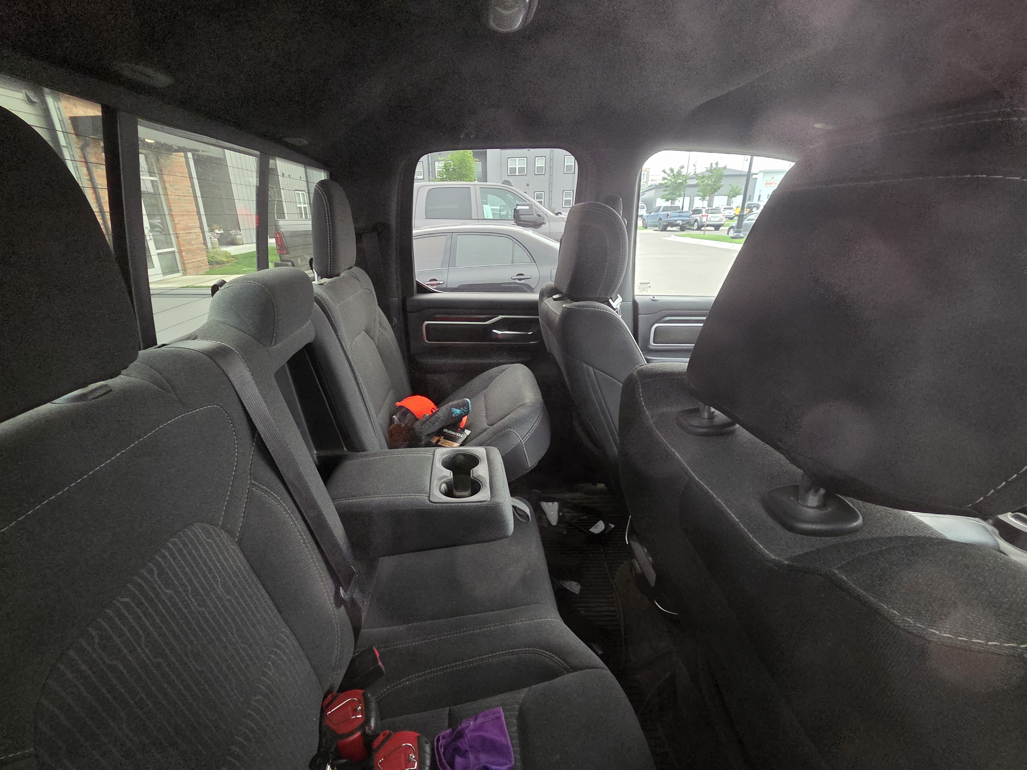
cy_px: 398
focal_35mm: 15
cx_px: 471
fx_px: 445
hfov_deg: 98.0
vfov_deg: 81.7
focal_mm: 2.2
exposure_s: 1/30
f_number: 2.2
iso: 1250
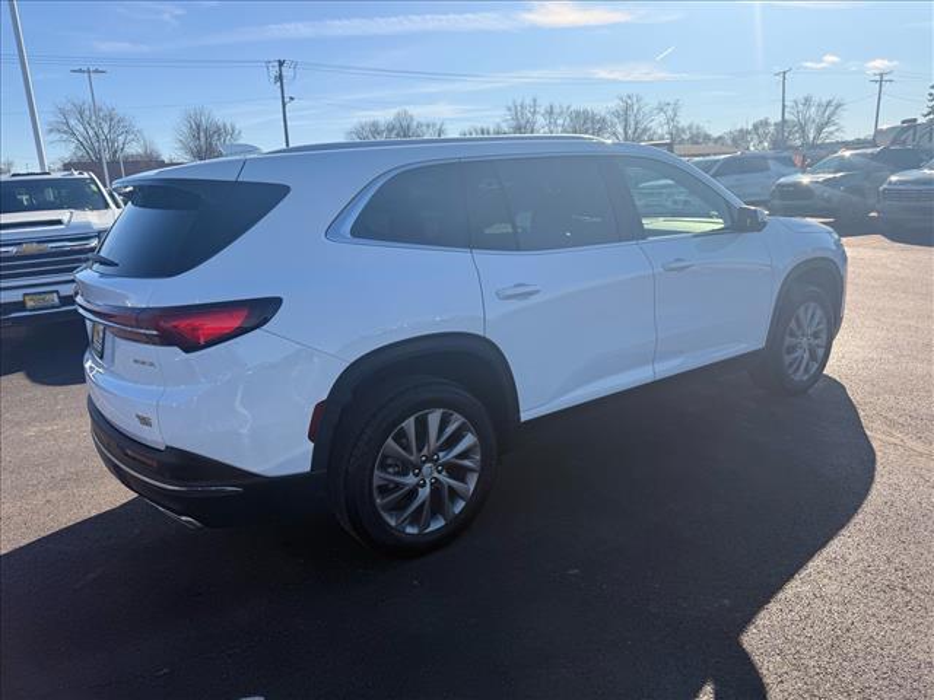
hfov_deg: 71.6
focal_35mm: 24
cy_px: 350
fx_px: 648
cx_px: 467
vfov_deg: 56.8
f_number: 1.78
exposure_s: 1/5319
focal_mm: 6.76
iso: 100
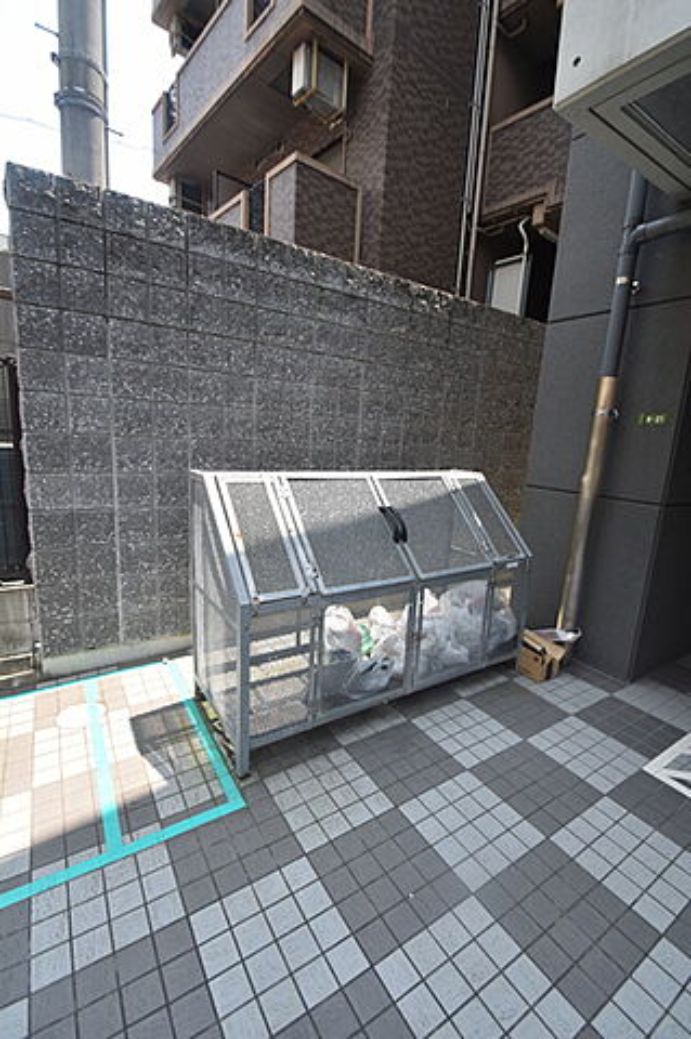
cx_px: 346
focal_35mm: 15
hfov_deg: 77.2
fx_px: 433
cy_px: 520
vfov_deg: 100.4
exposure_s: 1/250
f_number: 5.6
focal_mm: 10
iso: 200
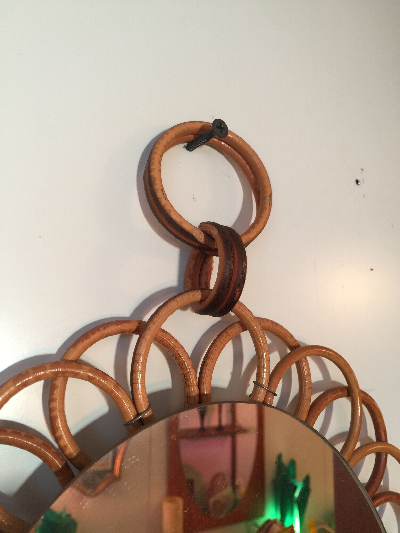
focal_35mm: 29
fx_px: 447
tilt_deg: +8.1
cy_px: 266
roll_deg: -0.4
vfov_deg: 61.7
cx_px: 200
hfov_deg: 48.2
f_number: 2.2
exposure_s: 1/17
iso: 40
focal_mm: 4.15
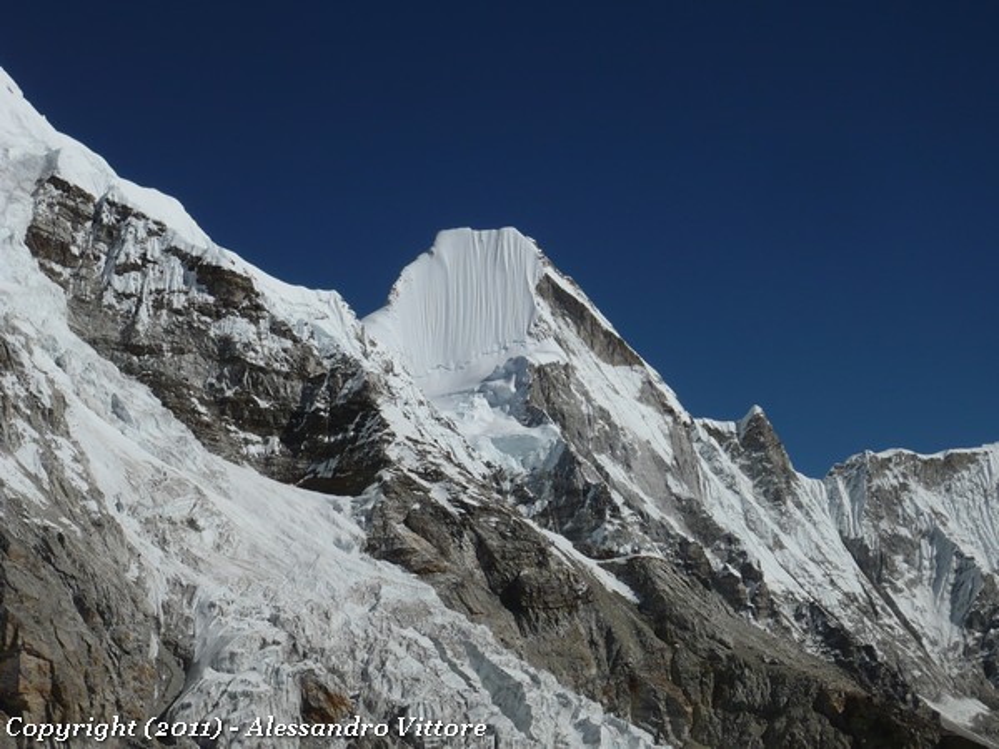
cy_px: 374
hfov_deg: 24.7
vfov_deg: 18.7
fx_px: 2280
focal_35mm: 79
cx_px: 500
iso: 100
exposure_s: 1/640
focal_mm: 13
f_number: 13
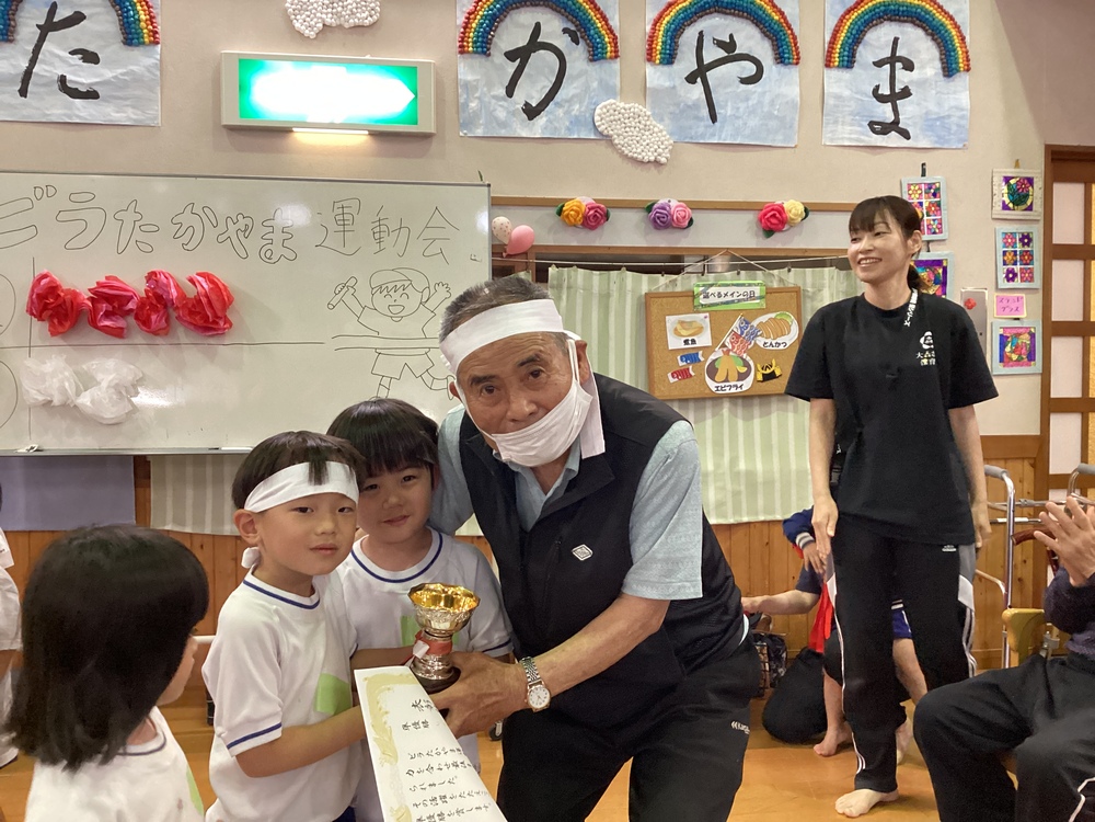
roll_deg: -0.9
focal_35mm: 31
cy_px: 411
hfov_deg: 58.4
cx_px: 548
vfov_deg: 45.4
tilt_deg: -0.6
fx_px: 981
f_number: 2.4
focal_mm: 3.3
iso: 320
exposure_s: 1/50
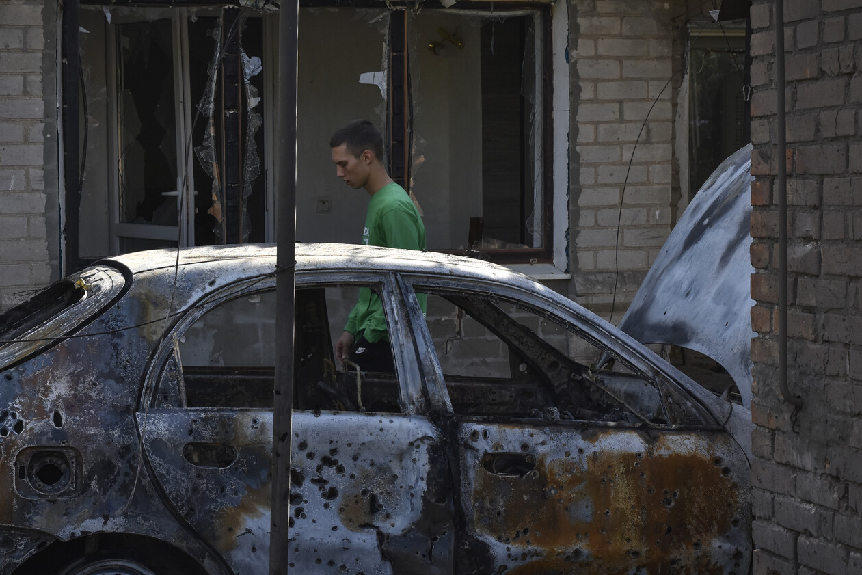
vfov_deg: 16.0
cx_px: 378
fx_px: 2051
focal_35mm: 86
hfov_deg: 23.7
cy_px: 257
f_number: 6.3
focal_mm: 45
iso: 400
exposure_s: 1/800
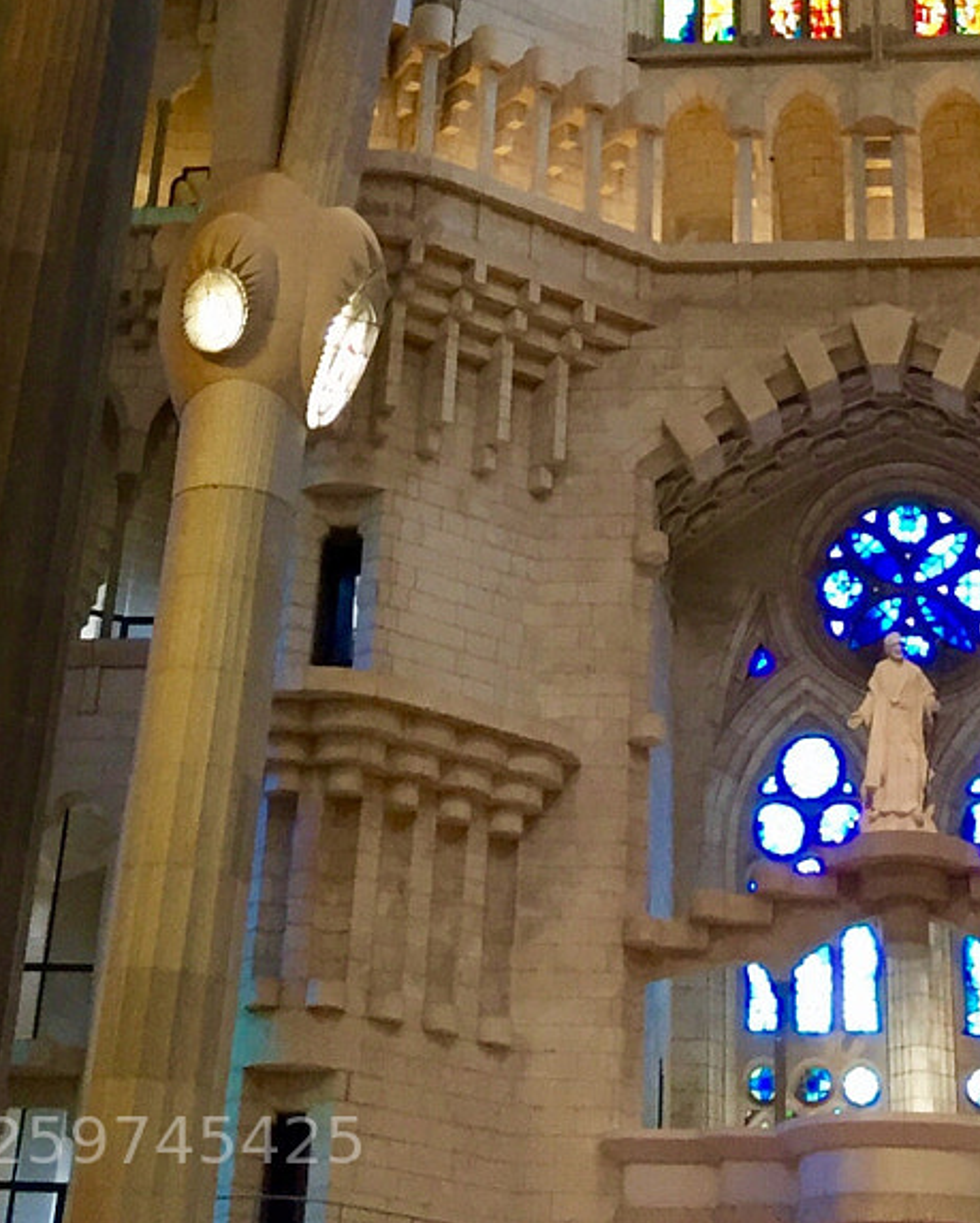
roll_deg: -2.4
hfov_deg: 19.4
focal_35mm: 79
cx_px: 527
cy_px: -399
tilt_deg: +39.7
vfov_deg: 21.6
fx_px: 2862
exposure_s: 1/33
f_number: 2.2
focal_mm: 4.15
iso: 125
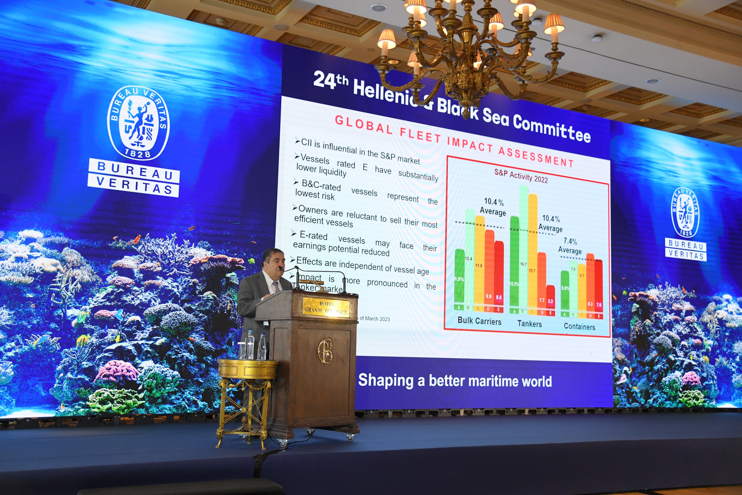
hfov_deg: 50.7
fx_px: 783
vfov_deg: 35.1
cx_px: 371
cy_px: 248
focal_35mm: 38
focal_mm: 38
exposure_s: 1/400
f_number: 4
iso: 3200
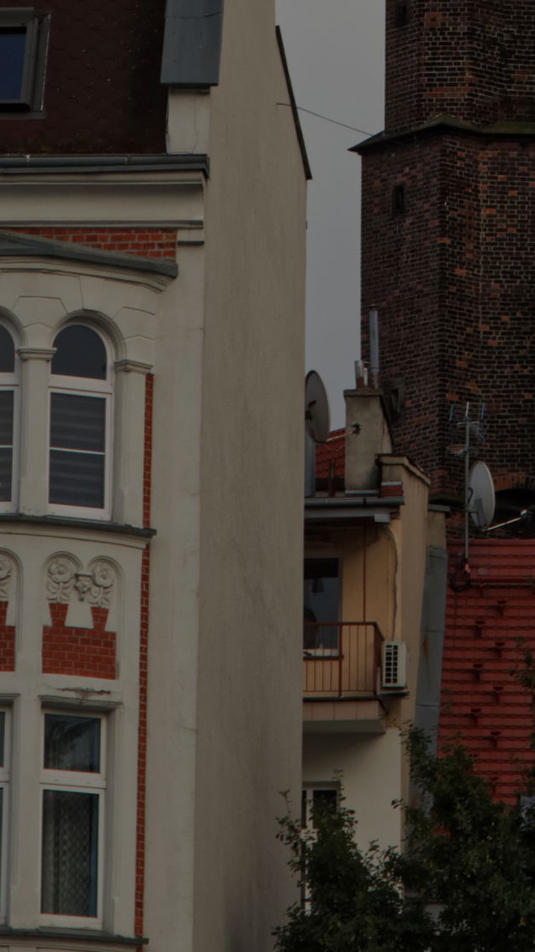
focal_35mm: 246
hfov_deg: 4.9
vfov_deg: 8.7
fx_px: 6203
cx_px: 451
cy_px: -127
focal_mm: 60
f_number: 11
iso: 400
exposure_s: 1/125
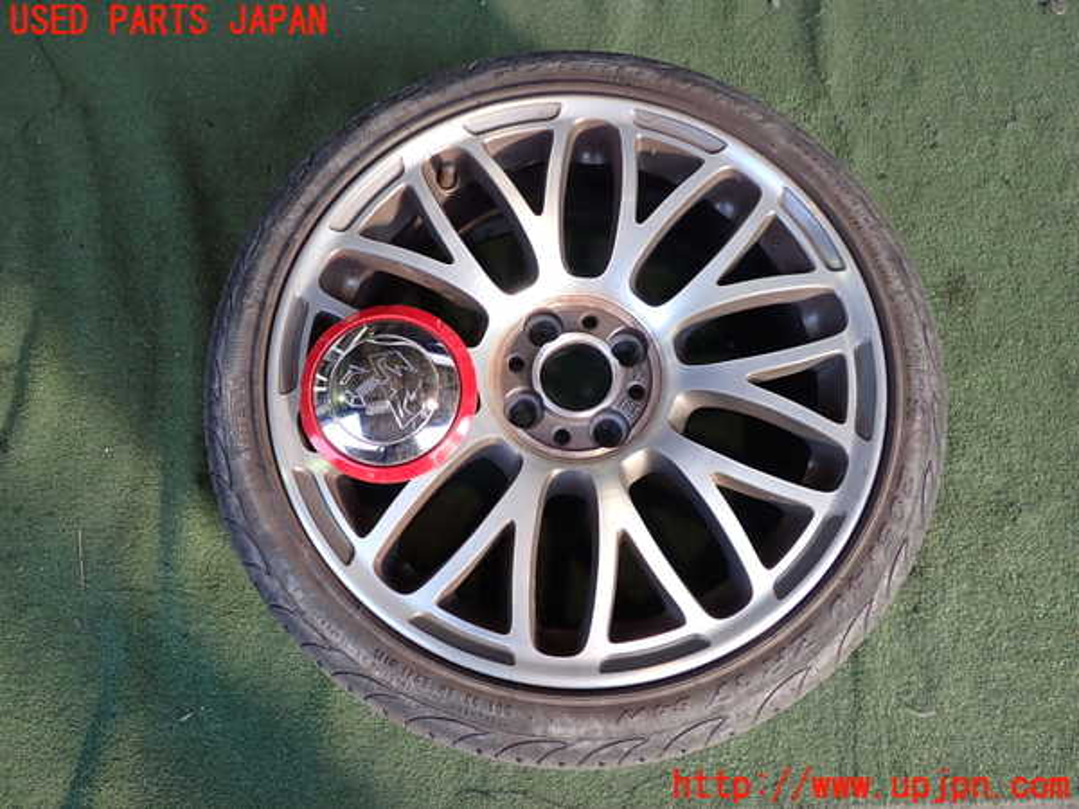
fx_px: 935
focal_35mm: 30
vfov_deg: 46.8
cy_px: 404
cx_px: 540
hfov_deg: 60.0
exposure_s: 1/125
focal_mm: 5.4
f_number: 2.3
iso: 200
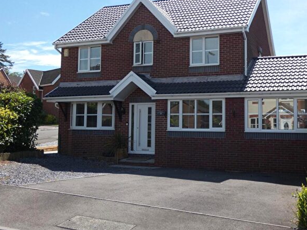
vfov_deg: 33.5
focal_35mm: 43
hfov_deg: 43.8
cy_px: 96
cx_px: 165
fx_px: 382
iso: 80
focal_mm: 6.5
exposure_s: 1/640
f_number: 3.5
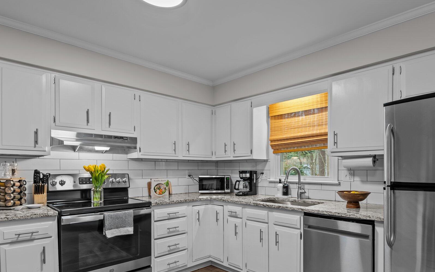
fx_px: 249
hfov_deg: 81.3
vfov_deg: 56.9
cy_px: 161
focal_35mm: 21
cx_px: 262
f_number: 6.3
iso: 400
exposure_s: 1/4
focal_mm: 16
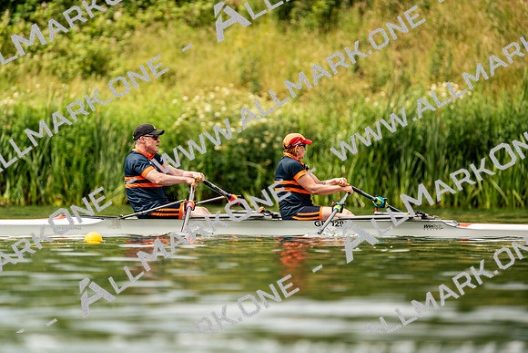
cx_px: 264
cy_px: 176
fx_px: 8802
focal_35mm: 600
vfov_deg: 2.3
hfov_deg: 3.4
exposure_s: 1/2000
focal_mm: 600
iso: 320
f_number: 6.3
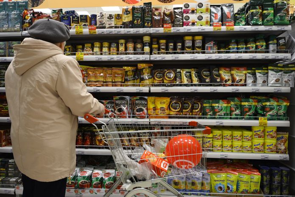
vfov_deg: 57.4
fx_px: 181
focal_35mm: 22
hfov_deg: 78.5
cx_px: 148
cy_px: 98
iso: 1000
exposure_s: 1/80
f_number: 5
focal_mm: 22
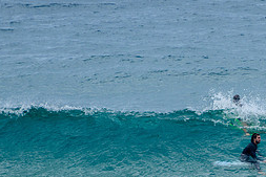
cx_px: 272
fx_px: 9337
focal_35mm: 1263
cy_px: 152
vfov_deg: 1.1
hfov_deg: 1.6
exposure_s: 1/2000
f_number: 5.6
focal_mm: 400
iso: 250
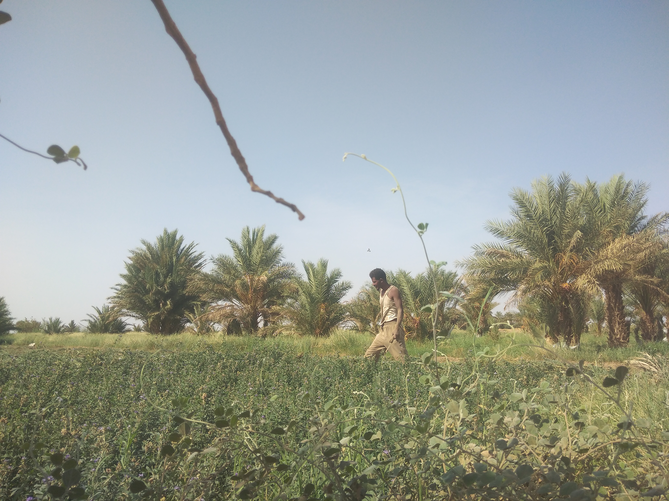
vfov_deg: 53.1
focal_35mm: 26
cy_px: 250
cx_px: 334
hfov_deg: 67.3
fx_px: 502
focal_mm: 3.6
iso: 100
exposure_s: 1/1024
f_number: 1.8
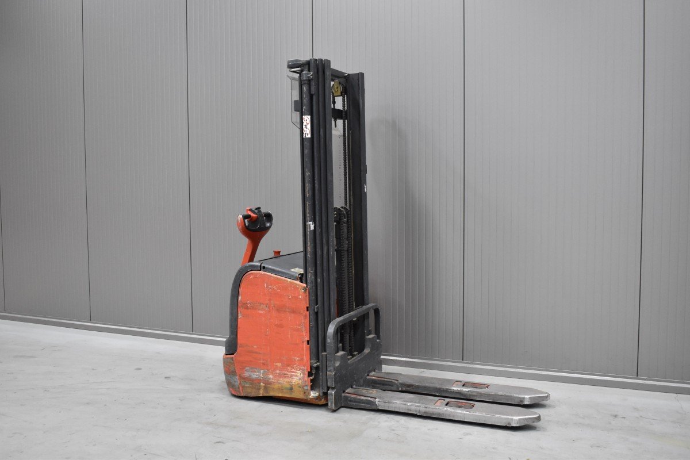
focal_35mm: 34
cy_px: 230
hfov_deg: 55.1
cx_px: 345
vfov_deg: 38.4
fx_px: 661
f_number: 5
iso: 1600
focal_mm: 23
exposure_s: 1/50
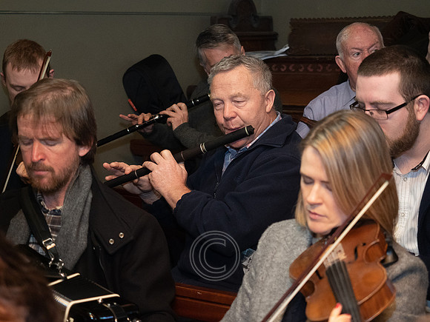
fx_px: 994
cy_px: 161
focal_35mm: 80
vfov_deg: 18.4
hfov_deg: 24.4
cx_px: 215
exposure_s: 1/125
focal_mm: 40
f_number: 2.8
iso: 2500
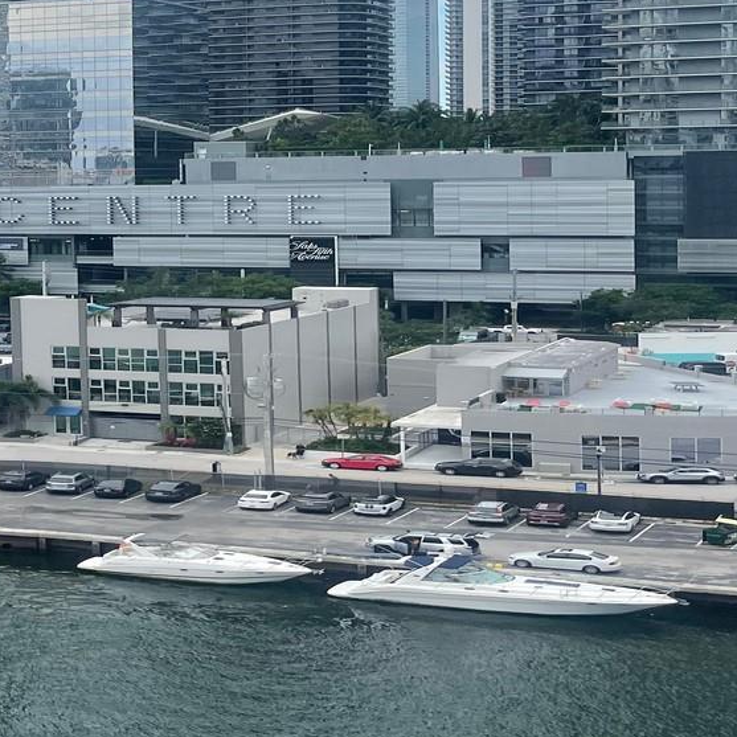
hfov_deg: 22.6
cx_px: -287
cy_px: 237
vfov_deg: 25.9
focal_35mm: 66
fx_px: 1590
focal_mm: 4.2
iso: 32
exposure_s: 1/1715
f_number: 1.6
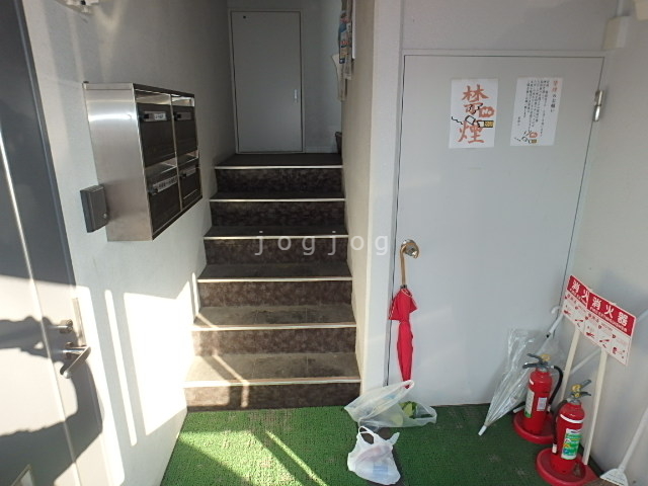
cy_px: 243
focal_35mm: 21
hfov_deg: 79.0
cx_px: 324
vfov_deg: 63.4
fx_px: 393
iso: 125
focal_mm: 3.7
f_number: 3.5
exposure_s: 1/80
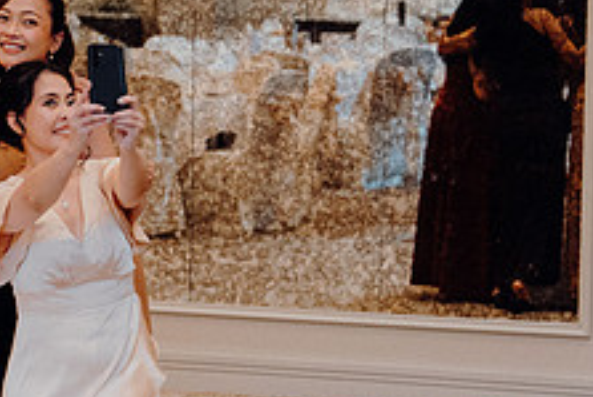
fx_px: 3000
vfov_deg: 7.6
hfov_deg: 11.2
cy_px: 289
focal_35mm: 182
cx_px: 19
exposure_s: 1/160
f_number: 3.5
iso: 3200
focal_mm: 70
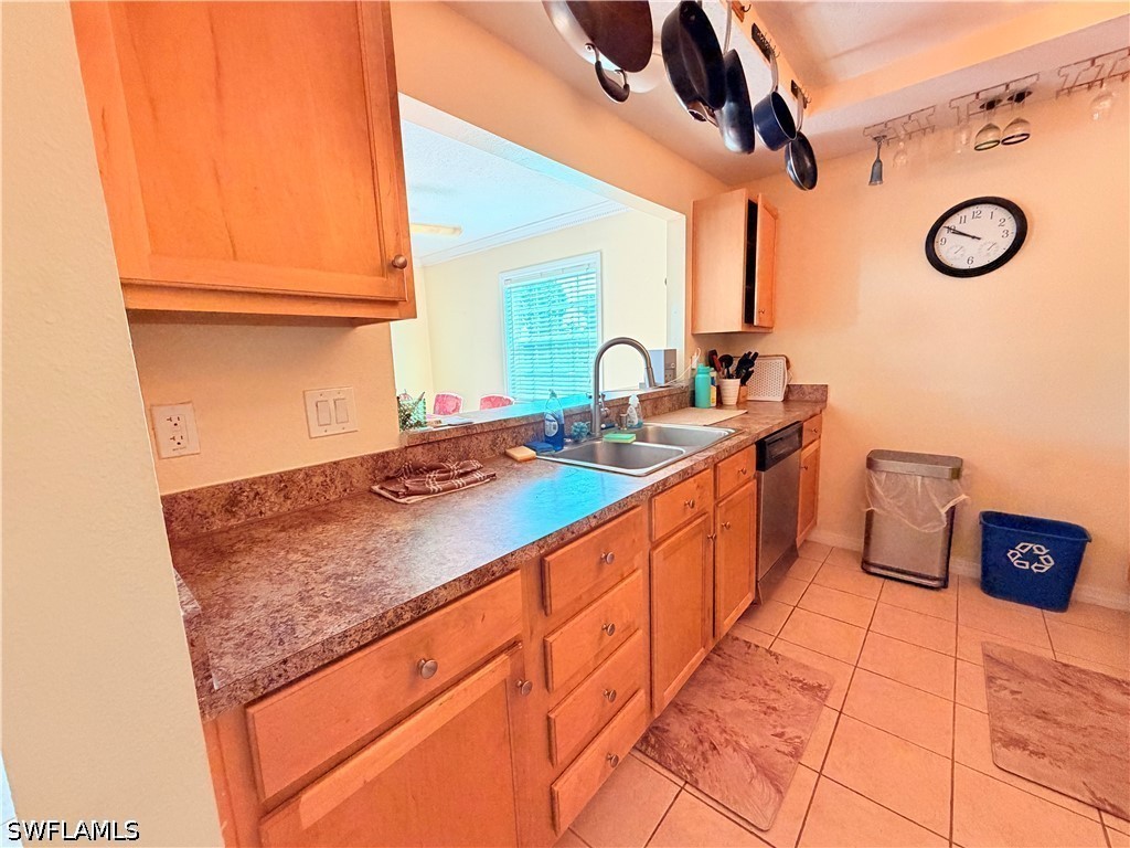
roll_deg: +2.7
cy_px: 424
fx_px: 457
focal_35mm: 14
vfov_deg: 85.7
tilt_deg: -9.1
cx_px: 565
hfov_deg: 102.1
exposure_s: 1/60
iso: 320
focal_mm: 2.22
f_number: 2.2
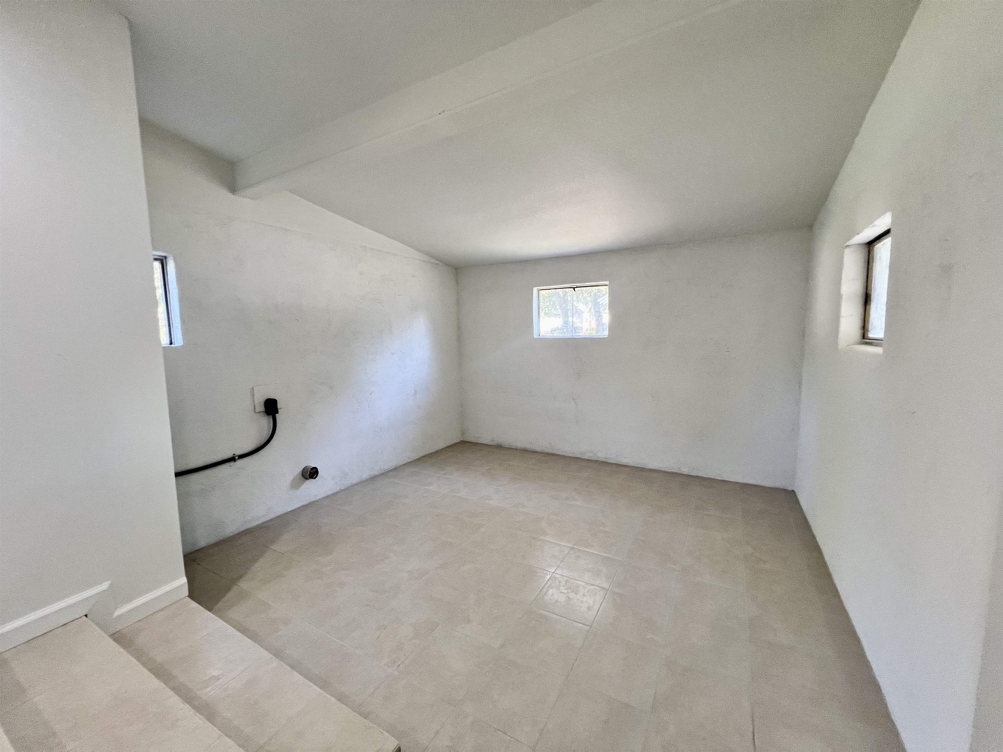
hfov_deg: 106.2
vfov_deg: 89.9
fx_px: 377
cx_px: 502
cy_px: 376
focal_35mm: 13
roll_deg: +1.5
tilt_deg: -6.8
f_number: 1.8
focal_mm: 1.57
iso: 160
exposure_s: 1/120
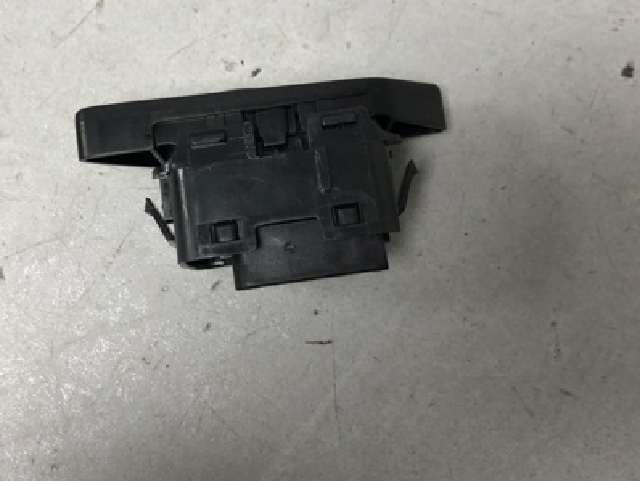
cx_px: 269
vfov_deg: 32.1
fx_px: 832
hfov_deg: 41.9
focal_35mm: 45
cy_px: 180
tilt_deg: -81.7
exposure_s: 1/33
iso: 40
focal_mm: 4
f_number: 1.8
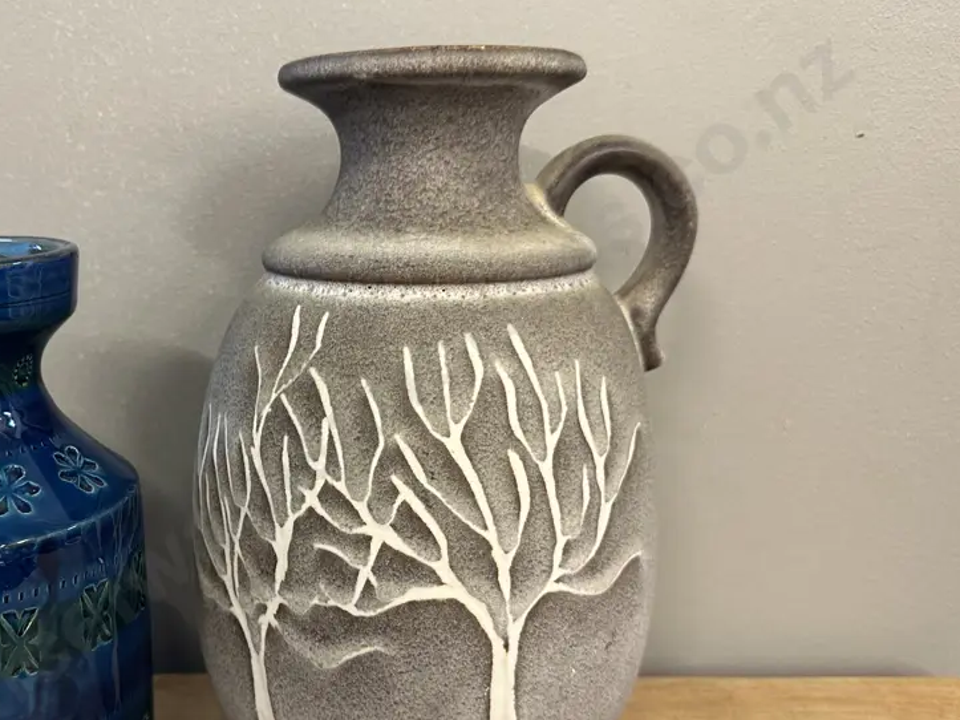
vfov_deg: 41.4
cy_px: 465
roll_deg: -1.4
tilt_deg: -18.7
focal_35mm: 34
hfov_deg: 52.6
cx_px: 299
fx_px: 943
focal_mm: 6.86
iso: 250
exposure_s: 1/50
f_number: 1.78
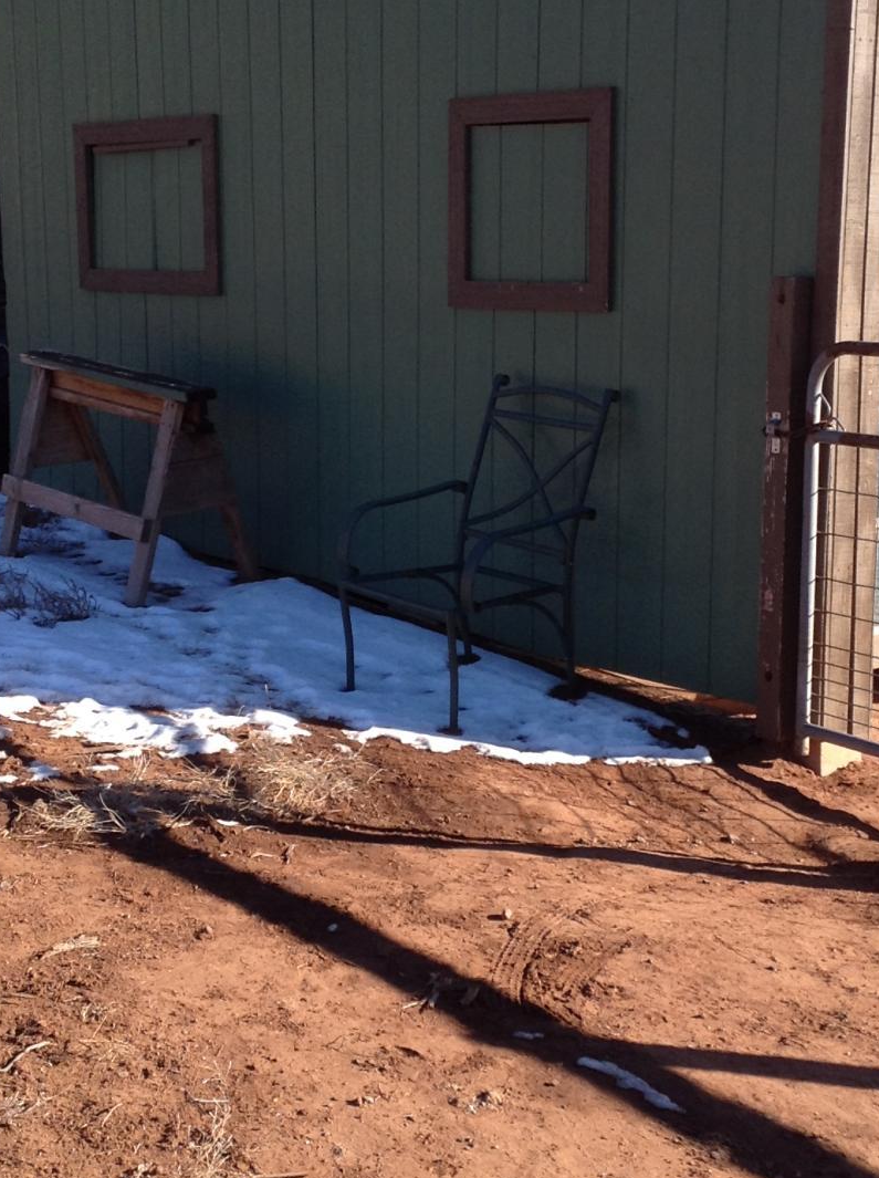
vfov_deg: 31.2
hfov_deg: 23.6
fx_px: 2105
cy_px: 574
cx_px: 512
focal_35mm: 62
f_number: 2.4
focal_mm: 3.3
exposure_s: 1/527
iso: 25
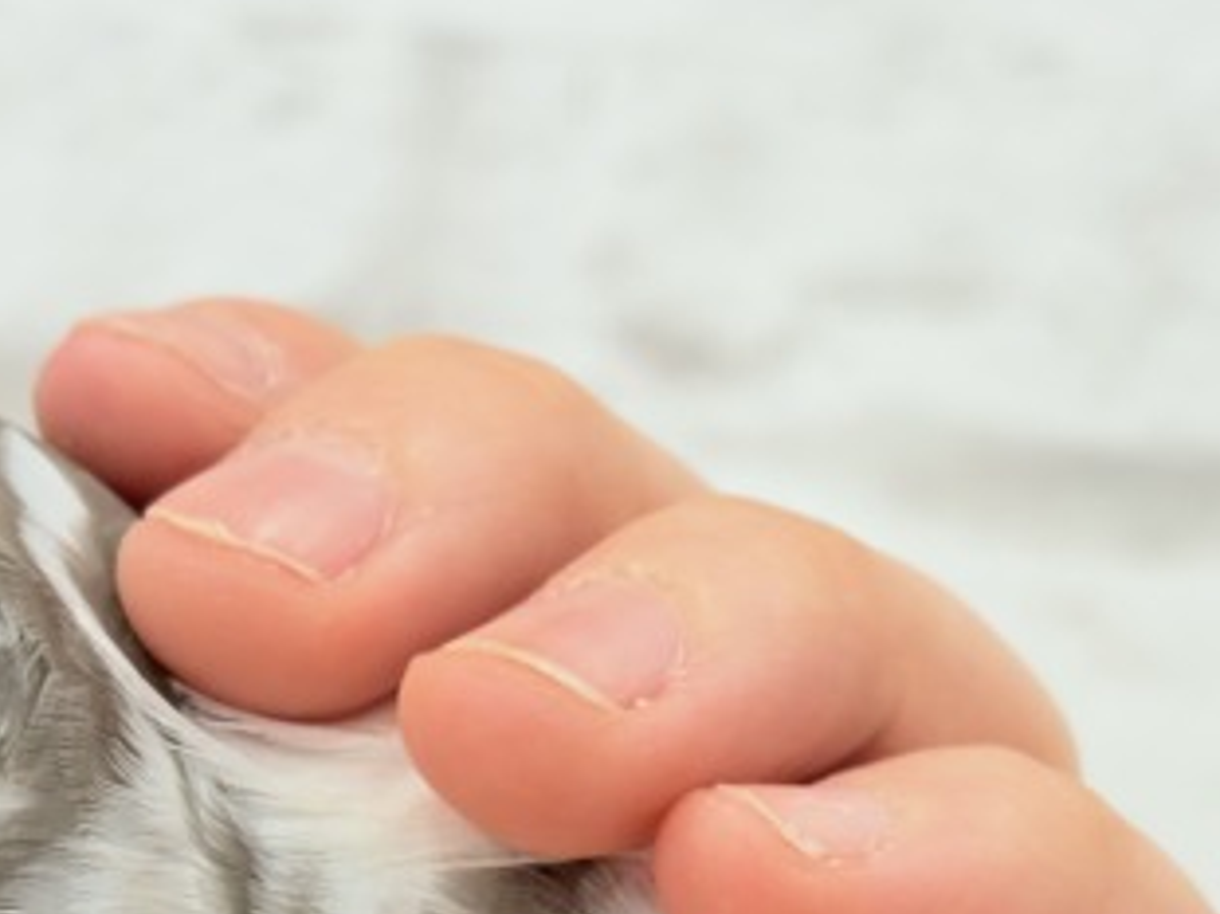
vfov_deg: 13.6
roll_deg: -2.5
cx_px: 530
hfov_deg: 18.4
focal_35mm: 107
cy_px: 914
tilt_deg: +2.5
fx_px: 3770
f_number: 1.6
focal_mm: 5.96
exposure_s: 1/100
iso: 100
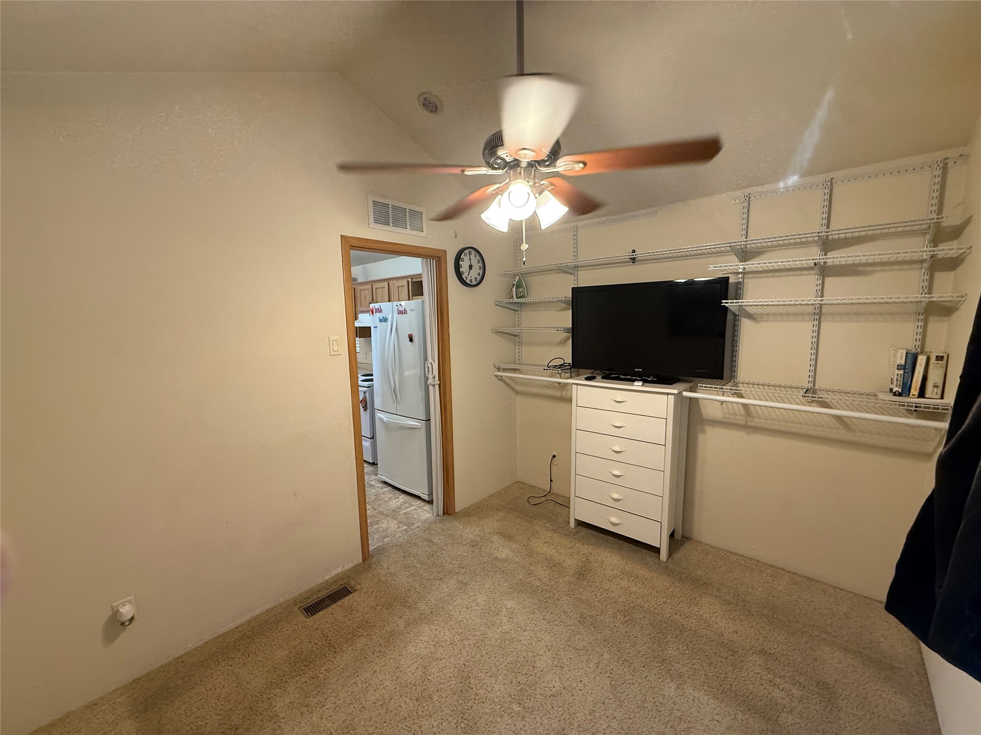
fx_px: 397
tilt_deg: -6.0
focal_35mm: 14
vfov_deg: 85.7
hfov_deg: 102.1
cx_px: 490
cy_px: 368
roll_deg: +0.7
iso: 250
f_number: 2.2
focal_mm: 2.22
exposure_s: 1/60
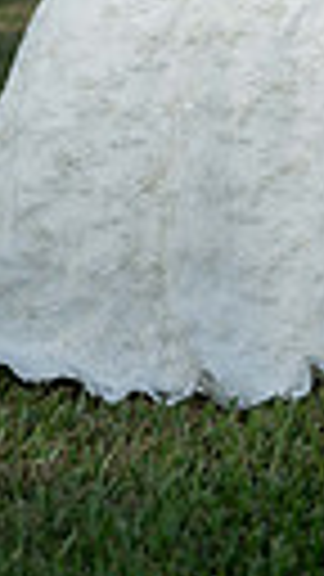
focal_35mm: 202
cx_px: 338
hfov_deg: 6.0
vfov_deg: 10.2
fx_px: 3085
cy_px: -396
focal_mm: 55
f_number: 2.5
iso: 250
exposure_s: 1/2500
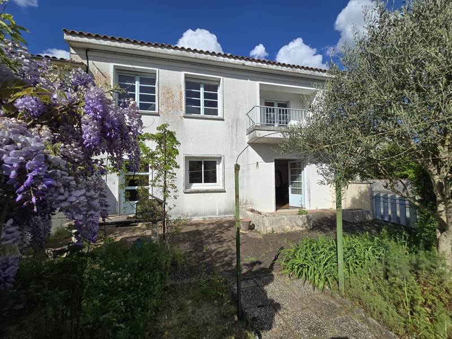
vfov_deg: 89.9
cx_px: 226
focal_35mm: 13
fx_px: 170
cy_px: 170
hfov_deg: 106.2
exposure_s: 1/2708
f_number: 2.2
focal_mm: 2.2
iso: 50
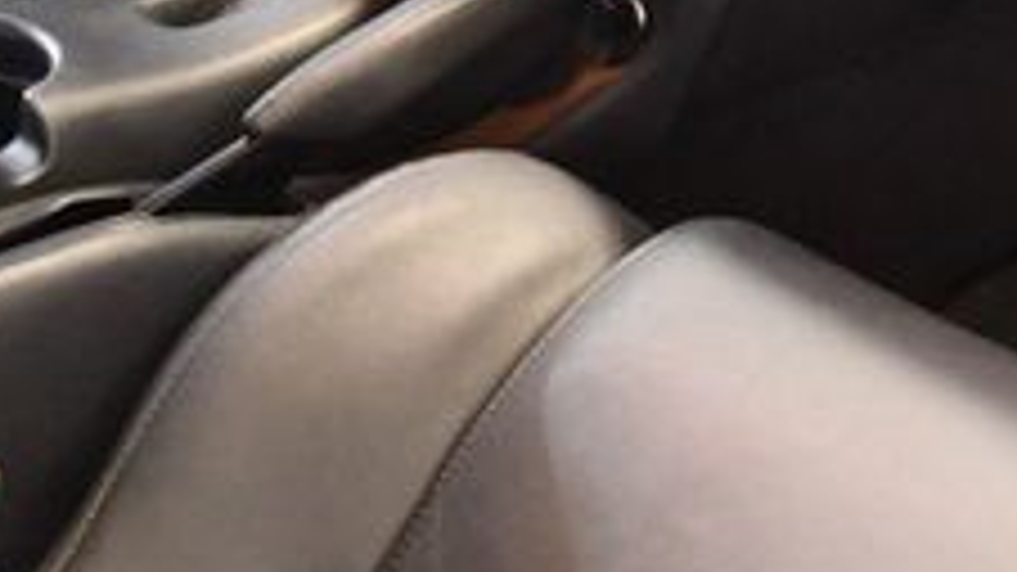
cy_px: -252
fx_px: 2723
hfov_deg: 20.9
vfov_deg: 11.5
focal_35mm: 101
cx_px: 837
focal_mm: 23
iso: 7200
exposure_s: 1/60
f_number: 3.8
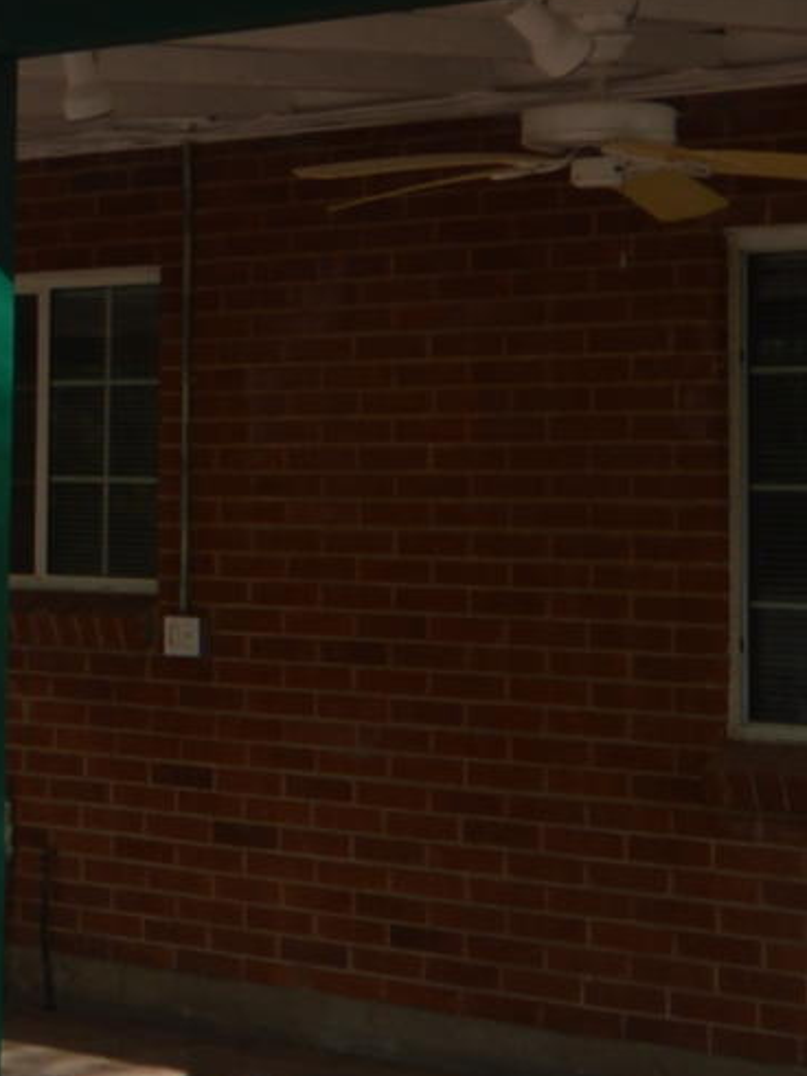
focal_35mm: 88
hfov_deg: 14.8
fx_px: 2737
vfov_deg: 22.2
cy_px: 401
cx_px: -601
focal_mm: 10
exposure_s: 1/160
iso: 100
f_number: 6.3
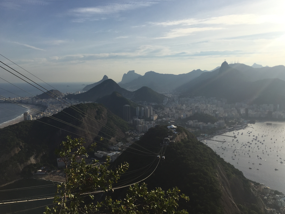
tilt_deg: -5.7
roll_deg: -0.5
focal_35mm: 31
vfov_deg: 45.4
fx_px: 255
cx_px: 141
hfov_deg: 58.3
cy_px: 111
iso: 32
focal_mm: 4.15
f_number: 2.2
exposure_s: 1/3300
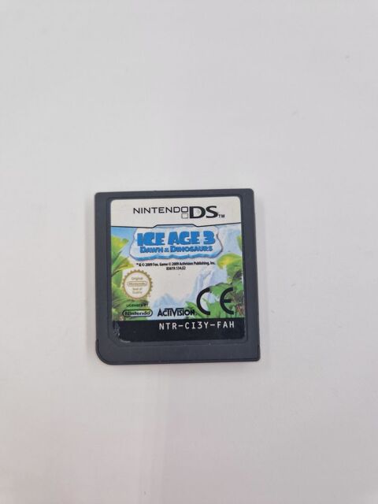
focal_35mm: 23
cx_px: 189
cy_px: 252
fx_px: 335
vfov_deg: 73.9
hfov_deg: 58.9
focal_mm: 5.4
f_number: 1.8
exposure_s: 1/120
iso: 64
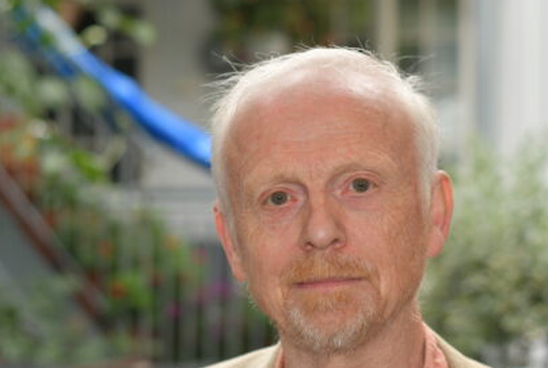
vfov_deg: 15.3
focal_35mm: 90
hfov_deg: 22.6
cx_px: 317
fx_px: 1373
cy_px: 195
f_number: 2.8
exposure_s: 1/250
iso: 140
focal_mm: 50
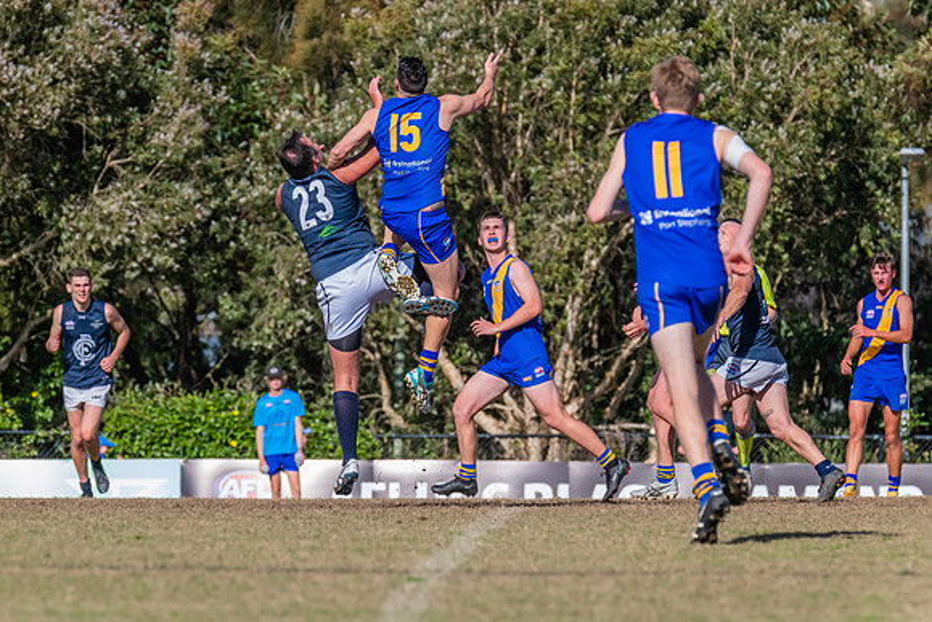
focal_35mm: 409
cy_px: 258
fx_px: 10592
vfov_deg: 3.4
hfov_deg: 5.0
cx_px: 387
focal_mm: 330
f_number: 9
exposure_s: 1/2000
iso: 800
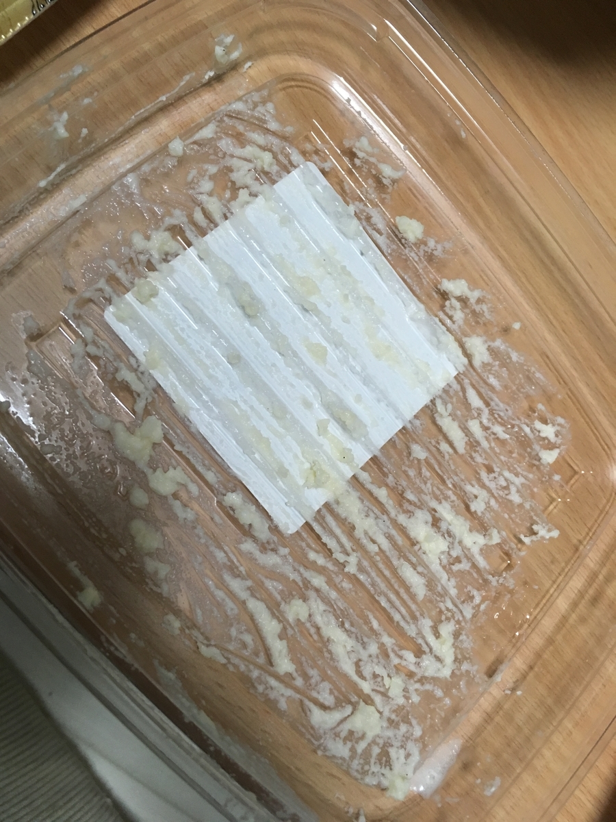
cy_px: 411
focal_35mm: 29
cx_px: 308
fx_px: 688
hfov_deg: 48.2
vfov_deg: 61.7
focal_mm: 4.15
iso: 100
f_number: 2.2
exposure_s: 1/30
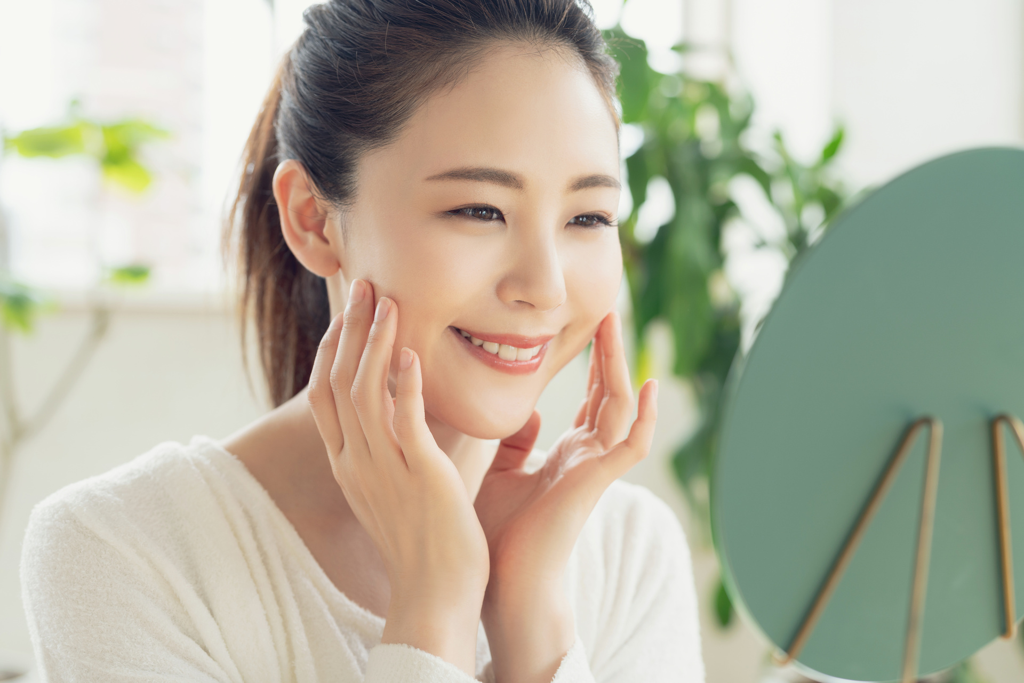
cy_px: 342
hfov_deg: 39.6
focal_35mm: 50
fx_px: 1422
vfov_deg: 27.0
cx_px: 512
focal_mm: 50
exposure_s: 1/160
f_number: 2.8
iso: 100
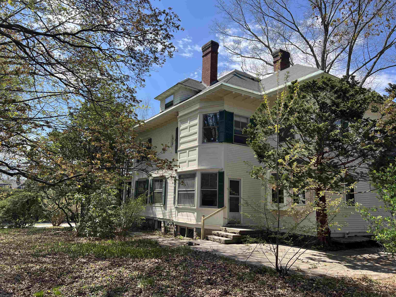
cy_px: 148
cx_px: 198
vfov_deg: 53.1
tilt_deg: +9.2
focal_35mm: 26
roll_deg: -2.1
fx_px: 297
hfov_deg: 67.3
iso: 50
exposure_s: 1/2208
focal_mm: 5.7
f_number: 1.5
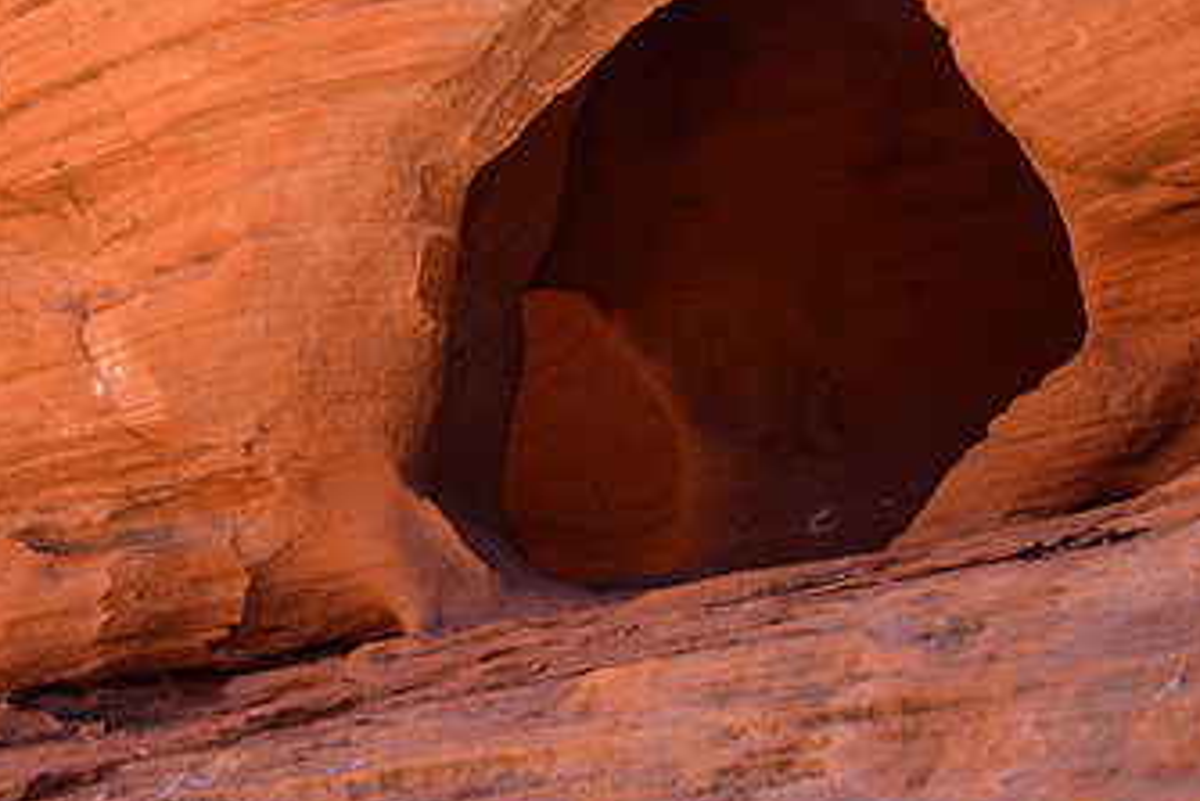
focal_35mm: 60
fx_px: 2001
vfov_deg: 22.5
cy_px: 257
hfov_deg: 32.6
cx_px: 277
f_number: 5
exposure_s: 1/50
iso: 100
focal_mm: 23
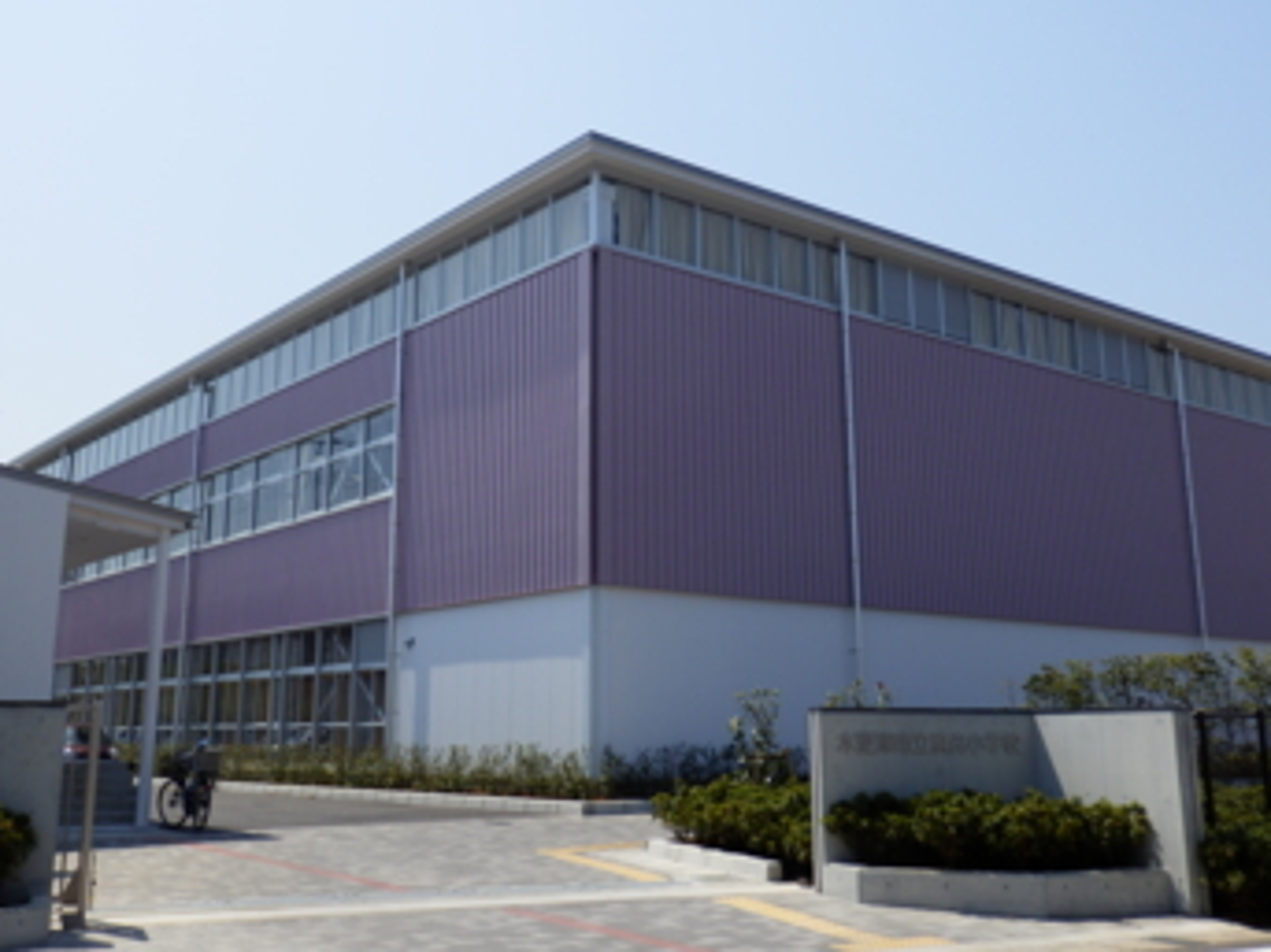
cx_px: 597
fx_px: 1285
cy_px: 422
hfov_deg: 52.6
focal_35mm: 35
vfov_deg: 40.6
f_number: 9.4
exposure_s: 1/160
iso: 80
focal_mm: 5.5
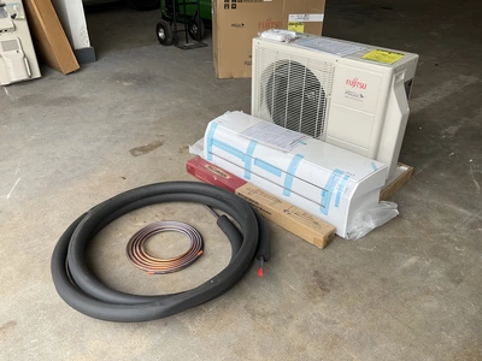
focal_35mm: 29
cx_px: 241
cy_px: 180
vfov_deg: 48.2
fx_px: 404
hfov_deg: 61.7
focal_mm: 3
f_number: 1.8
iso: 20
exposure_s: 1/216
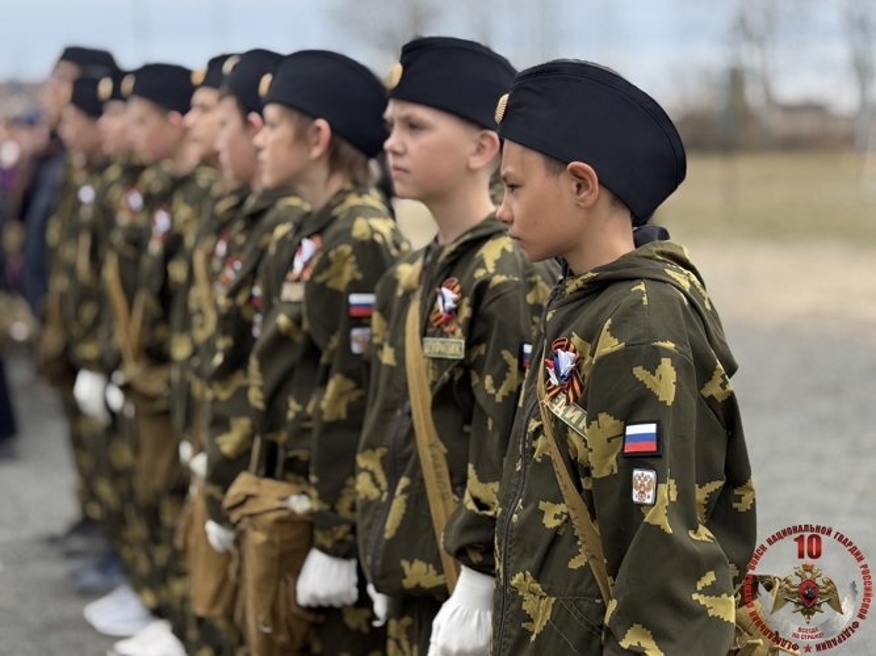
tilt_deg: -4.9
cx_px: 438
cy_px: 328
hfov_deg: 39.7
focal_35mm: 48
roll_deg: +2.1
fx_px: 1214
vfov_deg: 30.3
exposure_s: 1/1085
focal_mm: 6.76
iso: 80
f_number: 1.78
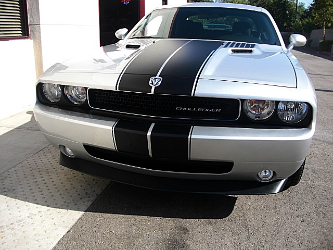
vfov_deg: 39.7
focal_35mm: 36
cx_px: 166
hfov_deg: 51.4
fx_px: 346
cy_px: 125
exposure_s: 1/500
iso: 50
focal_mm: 6.3
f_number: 2.8
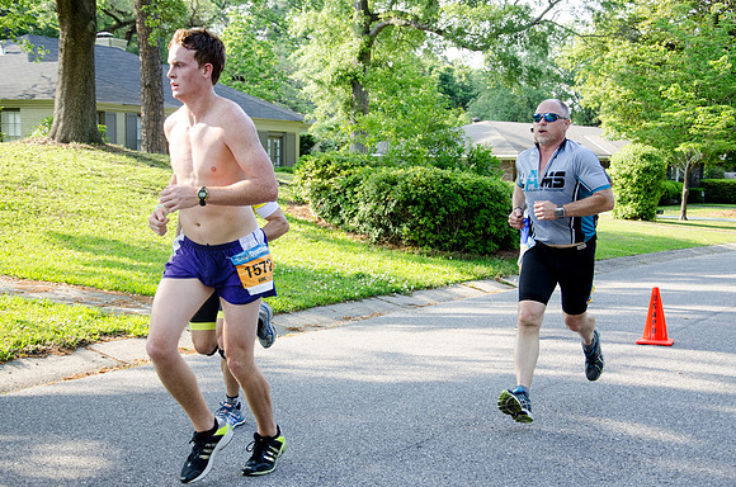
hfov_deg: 35.1
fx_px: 1163
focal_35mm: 57
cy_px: 244
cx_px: 368
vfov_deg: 23.7
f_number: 5
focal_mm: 38
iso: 800
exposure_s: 1/640
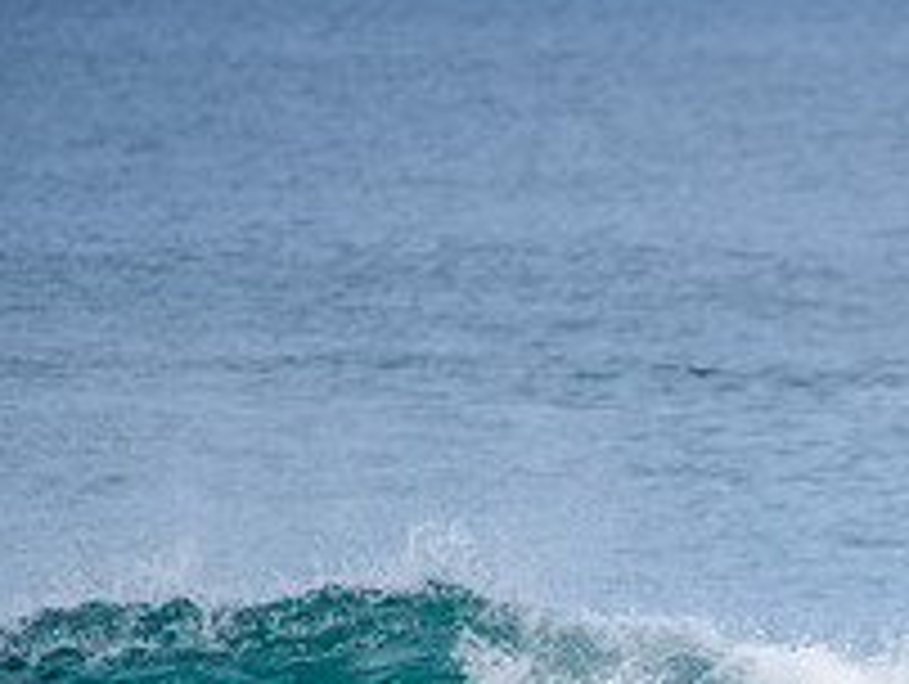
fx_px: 36255
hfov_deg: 1.4
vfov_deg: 1.1
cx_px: 1080
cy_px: 862
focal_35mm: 1379
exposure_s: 1/2000
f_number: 5.6
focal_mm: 500
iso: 250
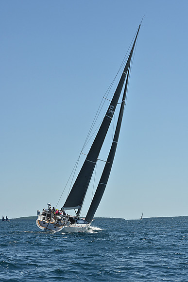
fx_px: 720
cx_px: 94
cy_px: 141
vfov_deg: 22.1
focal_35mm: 92
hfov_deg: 14.9
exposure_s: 1/1000
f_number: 11
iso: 320
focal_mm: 92
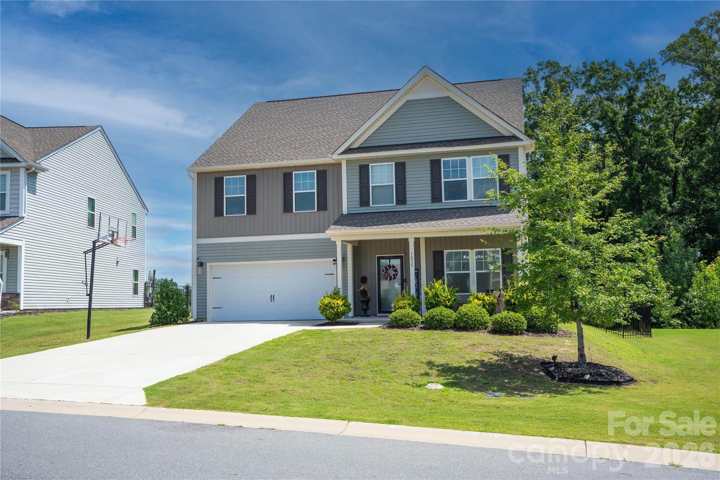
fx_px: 680
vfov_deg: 38.9
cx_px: 360
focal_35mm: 34
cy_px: 240
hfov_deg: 55.8
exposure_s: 1/160
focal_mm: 34
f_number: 10
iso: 100
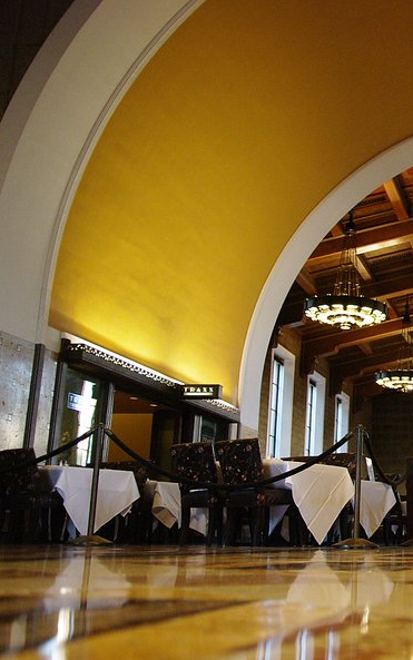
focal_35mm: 45
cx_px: 542
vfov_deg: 44.4
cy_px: 347
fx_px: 808
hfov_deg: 24.8
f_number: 2.8
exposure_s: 1/25
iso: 800
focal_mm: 17
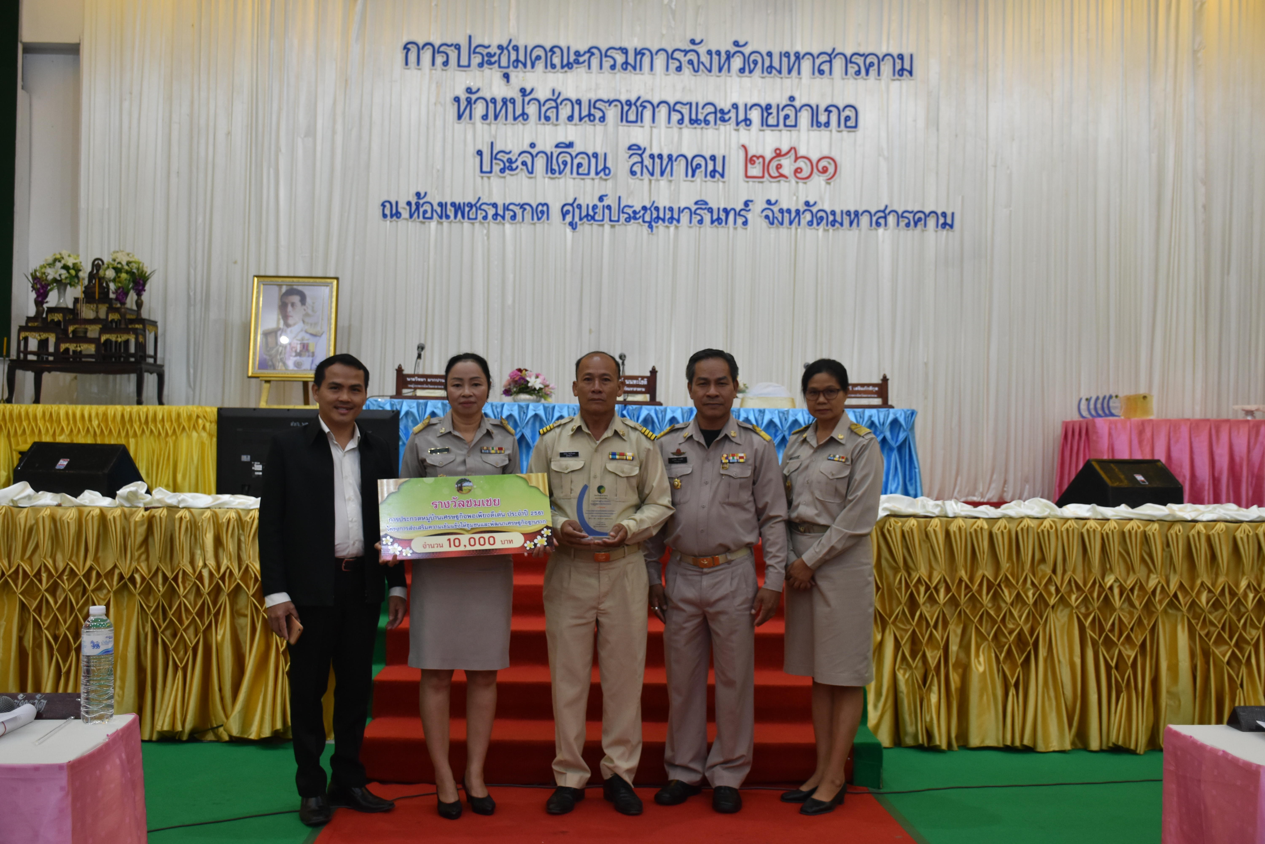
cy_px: 422
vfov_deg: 34.2
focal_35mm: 39
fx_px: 1370
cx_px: 632
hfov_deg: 49.6
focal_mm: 26
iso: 800
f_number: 3.8
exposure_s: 1/40
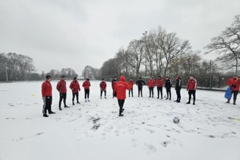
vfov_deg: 81.2
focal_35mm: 14
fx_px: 93
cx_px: 124
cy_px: 86
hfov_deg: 104.2
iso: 50
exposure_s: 1/416
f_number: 2.2
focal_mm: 2.2
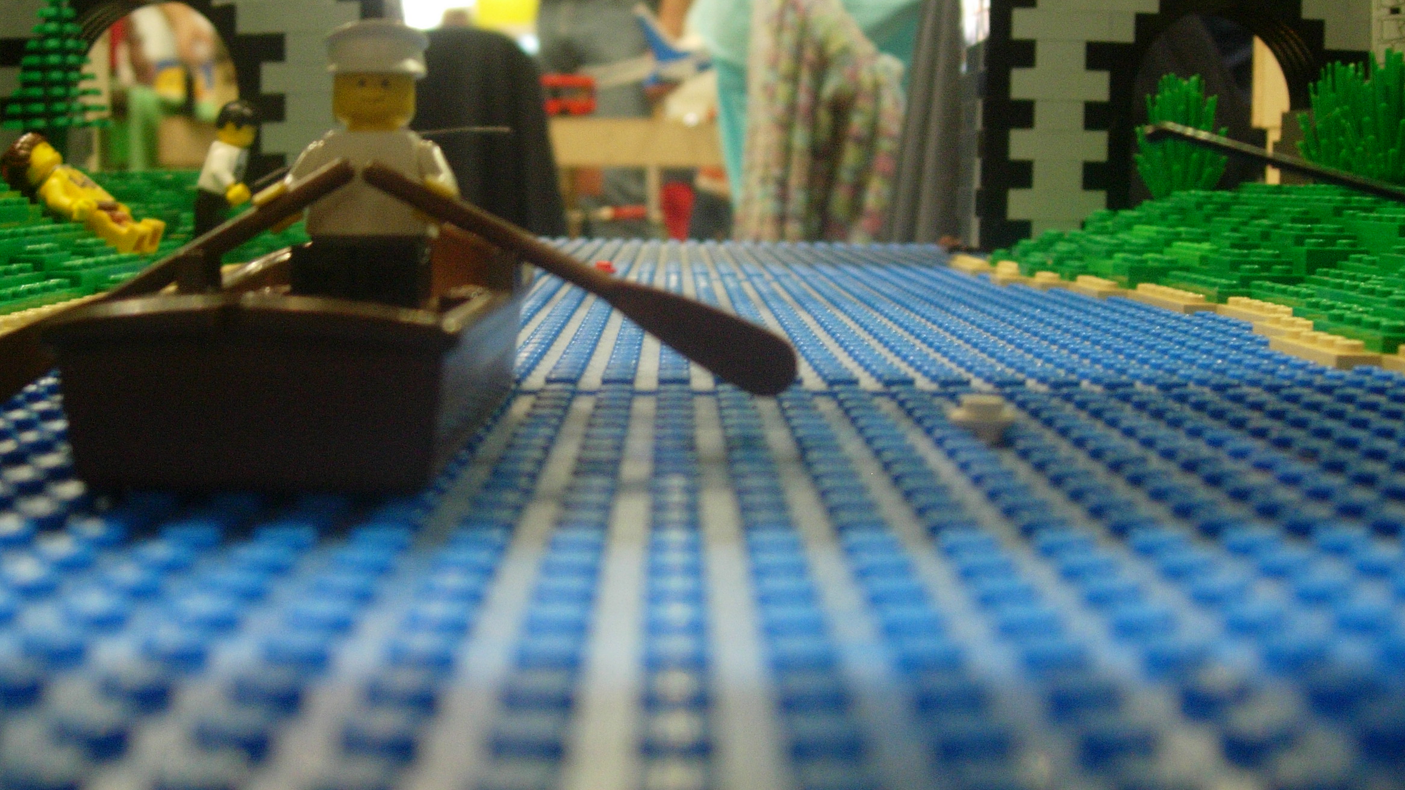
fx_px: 1714
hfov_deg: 44.6
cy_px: 364
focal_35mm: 46
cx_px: 694
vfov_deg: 26.0
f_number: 2.8
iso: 200
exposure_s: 1/12.6
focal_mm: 7.8
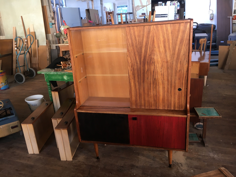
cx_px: 118
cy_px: 88
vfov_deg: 48.2
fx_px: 198
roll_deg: +4.0
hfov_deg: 61.7
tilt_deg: -21.1
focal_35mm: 29
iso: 80
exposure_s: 1/33
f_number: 2.2
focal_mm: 4.15
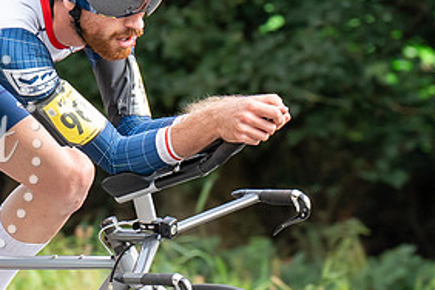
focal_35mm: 632
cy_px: 157
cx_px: 50
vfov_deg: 2.2
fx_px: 7636
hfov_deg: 3.3
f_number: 4
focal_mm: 109
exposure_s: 1/1000
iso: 400
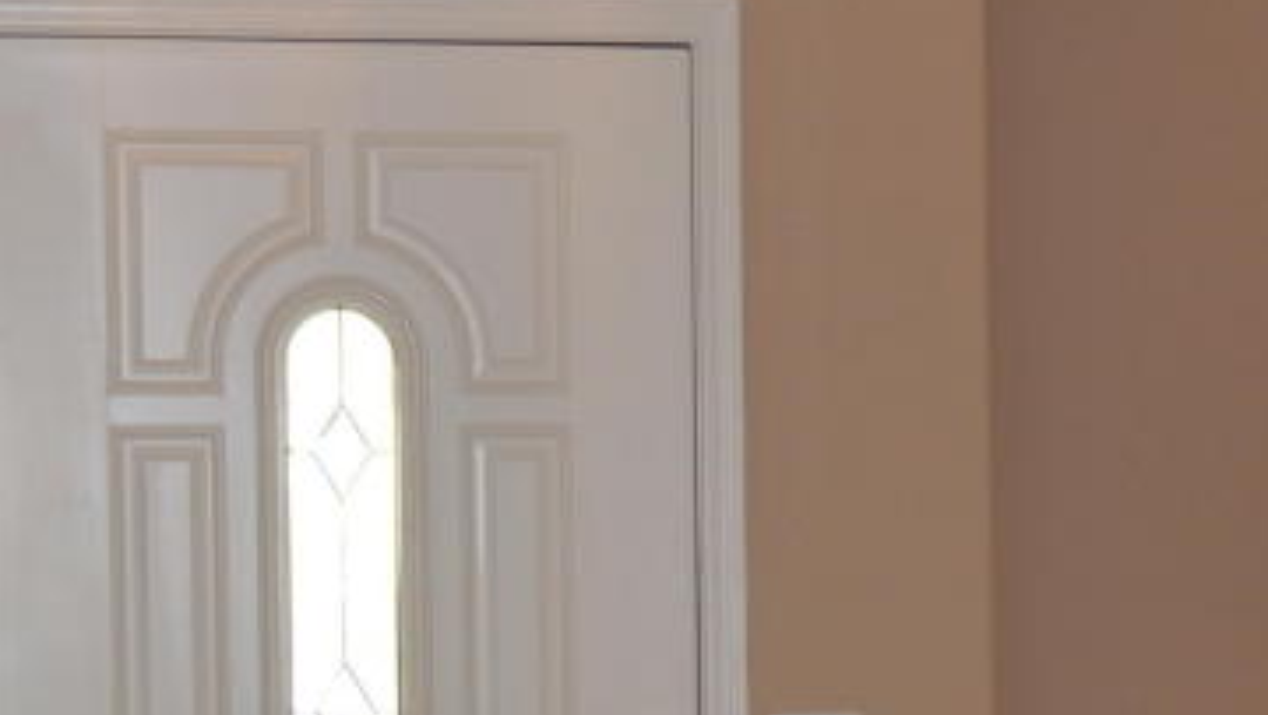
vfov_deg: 8.6
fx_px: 4744
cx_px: 1351
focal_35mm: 141
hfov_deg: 14.9
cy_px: 771
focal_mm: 28
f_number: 4.5
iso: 400
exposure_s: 1/100
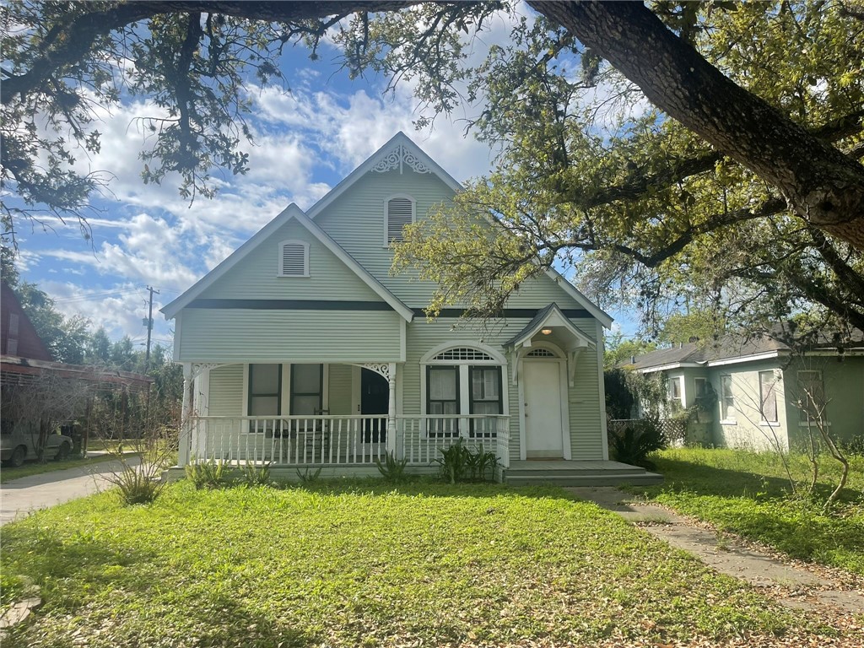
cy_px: 324
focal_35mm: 25
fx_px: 624
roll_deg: +0.0
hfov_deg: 69.4
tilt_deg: +7.8
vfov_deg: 54.9
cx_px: 432
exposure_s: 1/3663
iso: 32
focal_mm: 5.1
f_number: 1.6
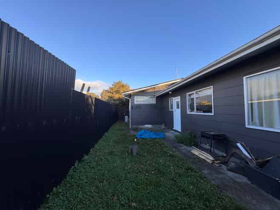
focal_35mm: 14
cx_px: 140
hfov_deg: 102.1
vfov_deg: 85.6
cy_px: 105
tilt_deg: +4.0
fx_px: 113
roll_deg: +1.3
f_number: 2.2
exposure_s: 1/364
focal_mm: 2.22
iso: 40
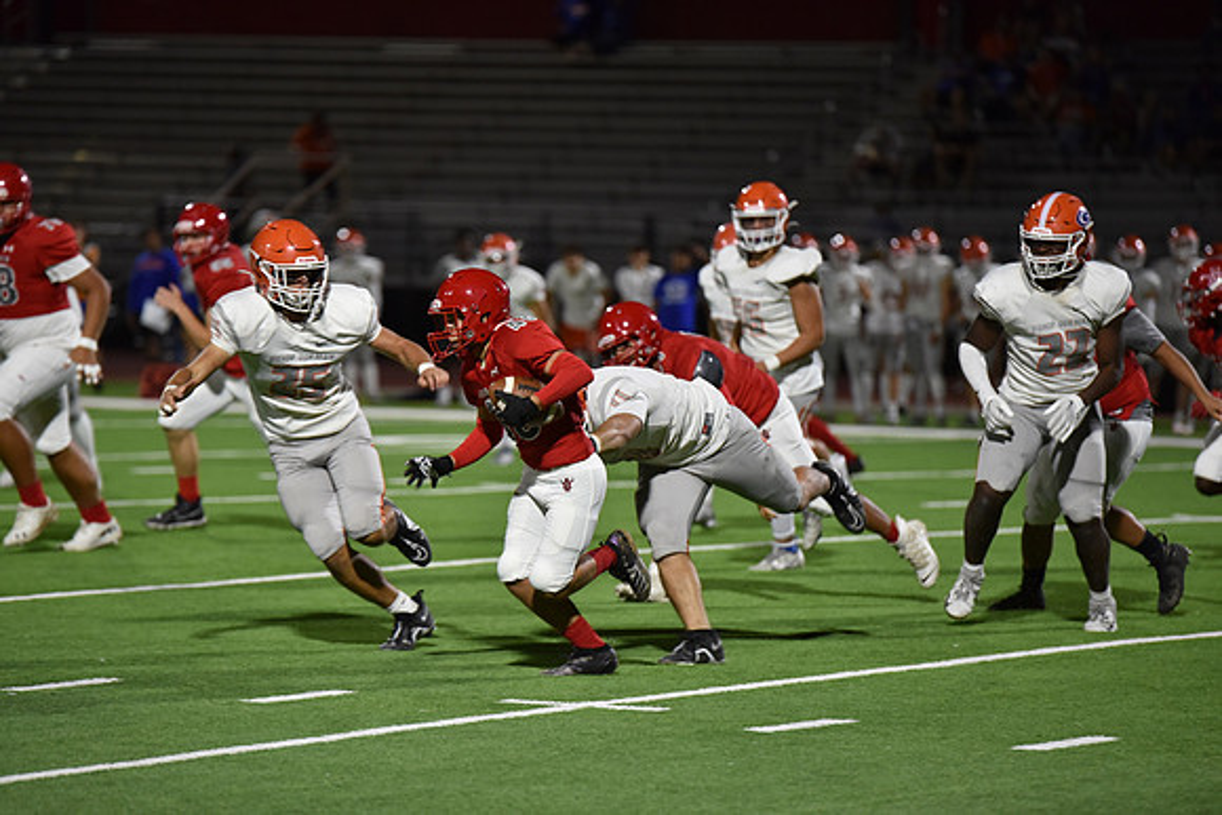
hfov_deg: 10.3
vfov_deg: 6.9
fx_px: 6790
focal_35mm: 200
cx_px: 611
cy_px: 408
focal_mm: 200
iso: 2200
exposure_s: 1/500
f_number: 2.8
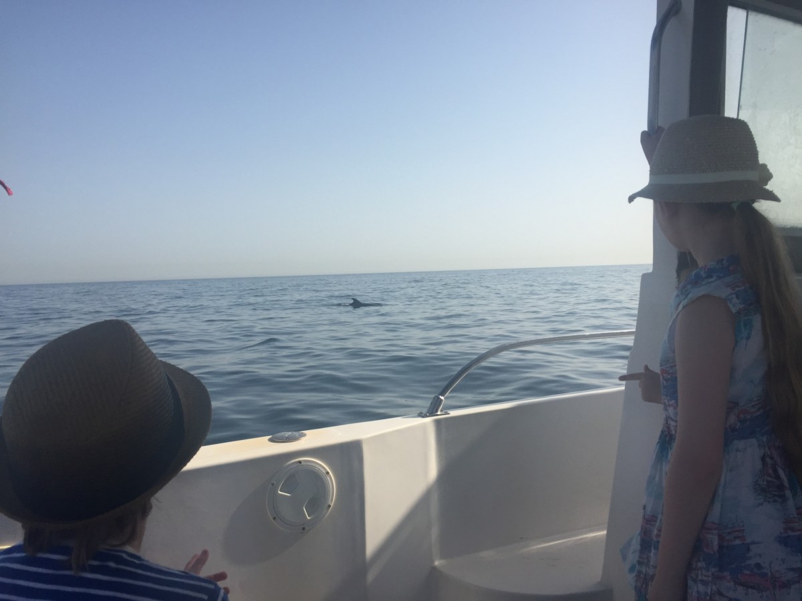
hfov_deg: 61.7
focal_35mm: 29
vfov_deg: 48.2
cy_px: 300
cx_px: 401
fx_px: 672
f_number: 2.2
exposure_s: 1/2825
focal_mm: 4.15
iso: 32
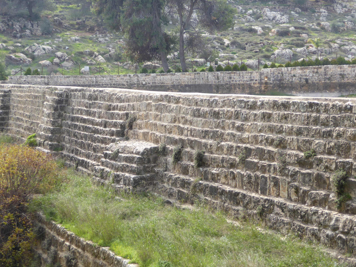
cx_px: 133
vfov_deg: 20.4
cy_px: 137
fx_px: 740
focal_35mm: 72
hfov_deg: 26.9
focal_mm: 9.6
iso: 80
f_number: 4.1
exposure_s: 1/125
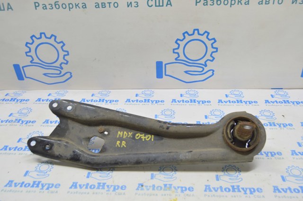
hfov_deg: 53.2
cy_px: 100
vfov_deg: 36.8
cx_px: 152
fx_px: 303
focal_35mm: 36
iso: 400
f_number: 5.6
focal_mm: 24
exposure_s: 1/20
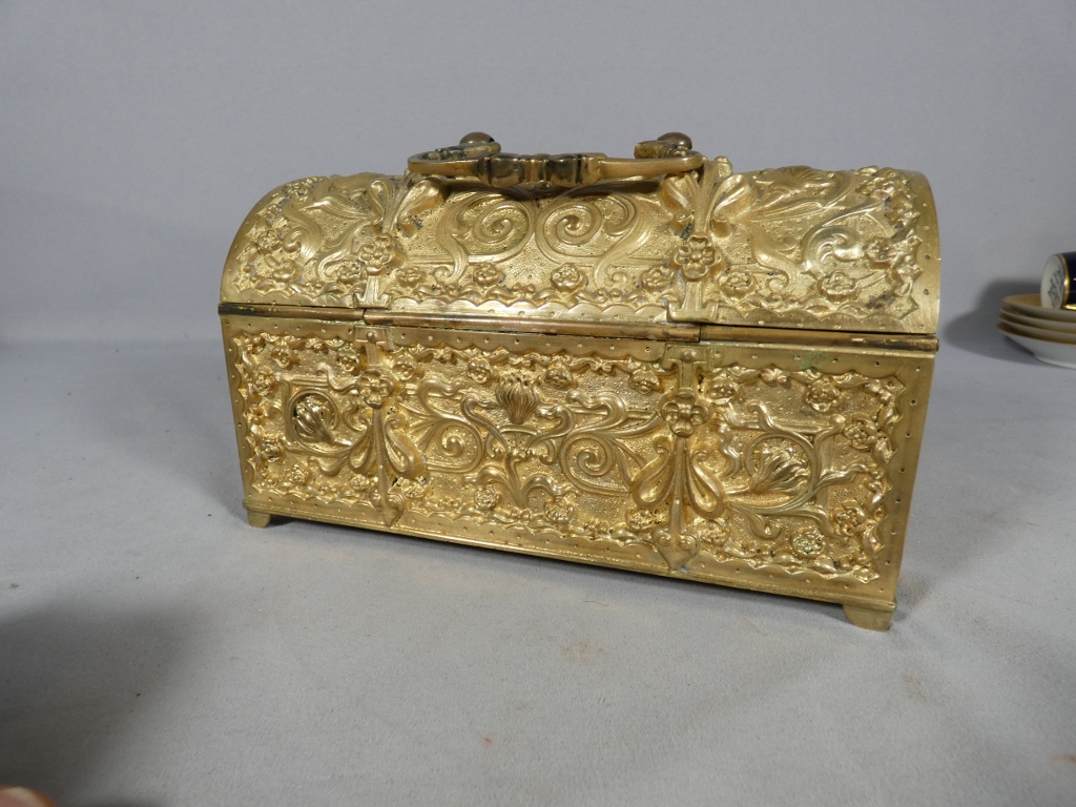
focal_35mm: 20
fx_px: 622
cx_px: 538
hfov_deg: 81.7
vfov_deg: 66.0
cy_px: 404
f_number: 2.8
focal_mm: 3.6
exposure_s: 1/80
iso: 80
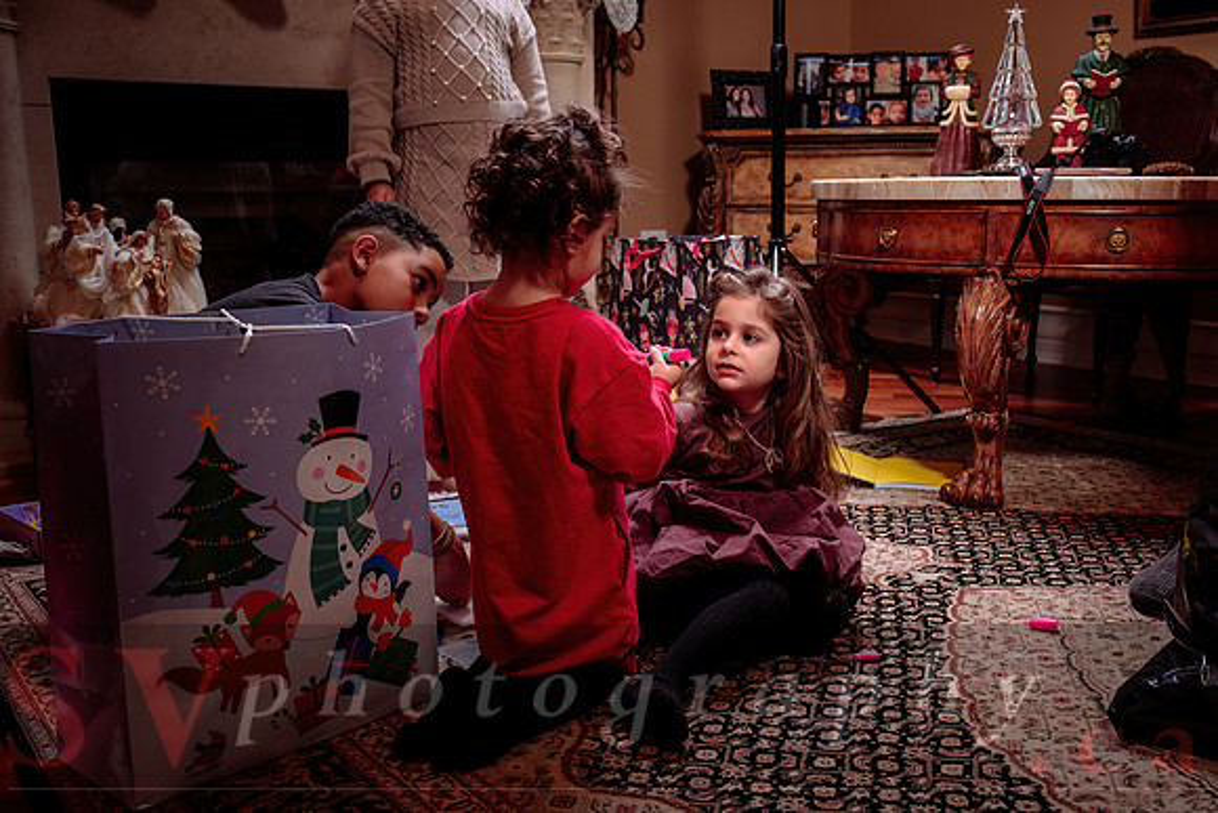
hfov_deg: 51.6
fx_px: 1256
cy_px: 438
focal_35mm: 37
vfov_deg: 35.8
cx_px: 674
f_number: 5
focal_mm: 32.5
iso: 200
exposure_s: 1/125
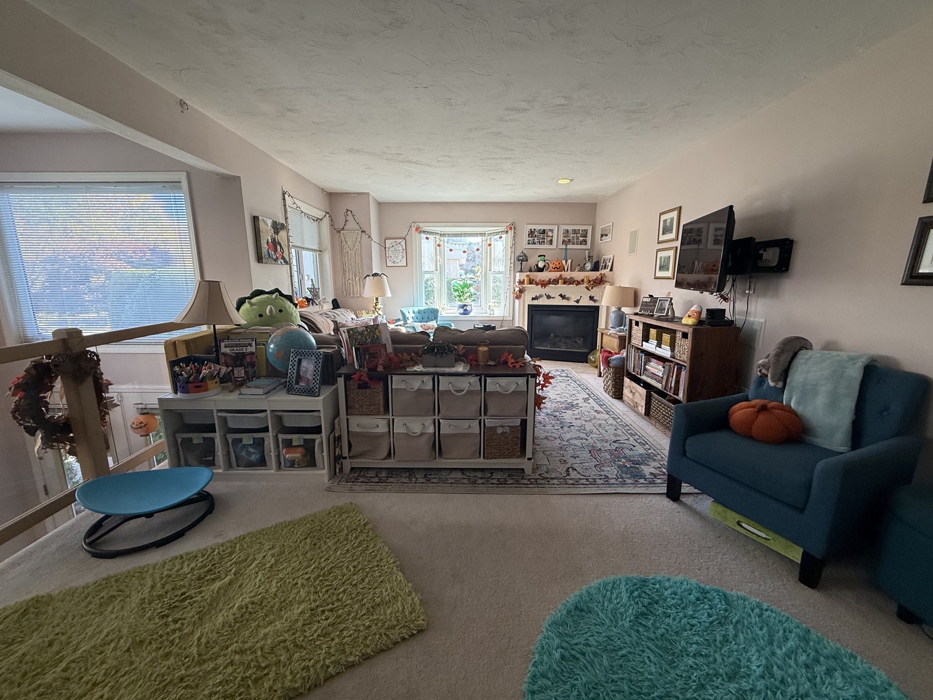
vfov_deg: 85.7
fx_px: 377
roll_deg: +0.3
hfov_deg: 102.1
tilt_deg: -11.1
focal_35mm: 14
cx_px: 466
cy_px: 350
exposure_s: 1/120
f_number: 2.2
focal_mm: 2.22
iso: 125
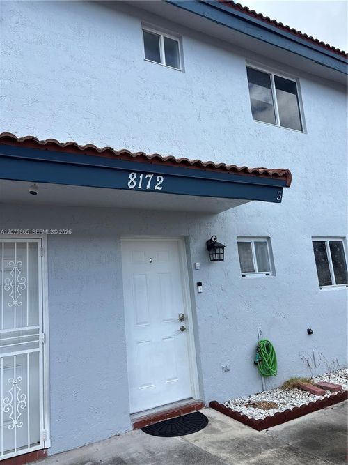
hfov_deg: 53.0
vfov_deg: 67.3
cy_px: 232
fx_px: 349
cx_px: 174
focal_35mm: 26
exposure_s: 1/1499
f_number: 1.6
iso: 50
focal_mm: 5.96
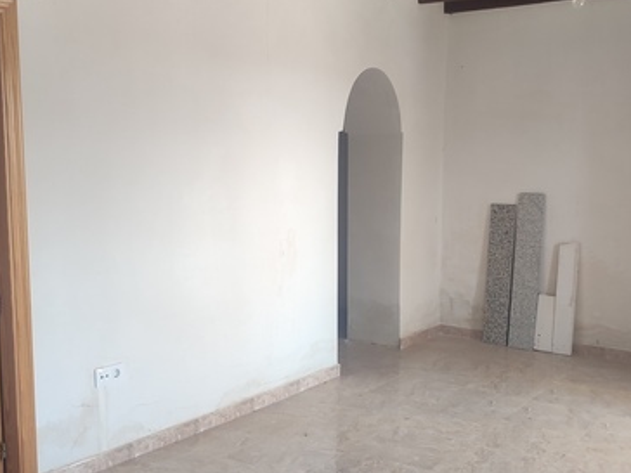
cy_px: 269
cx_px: 316
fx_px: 802
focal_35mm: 44
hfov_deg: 42.9
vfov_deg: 32.8
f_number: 1.89
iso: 173
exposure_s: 1/50
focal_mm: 5.95
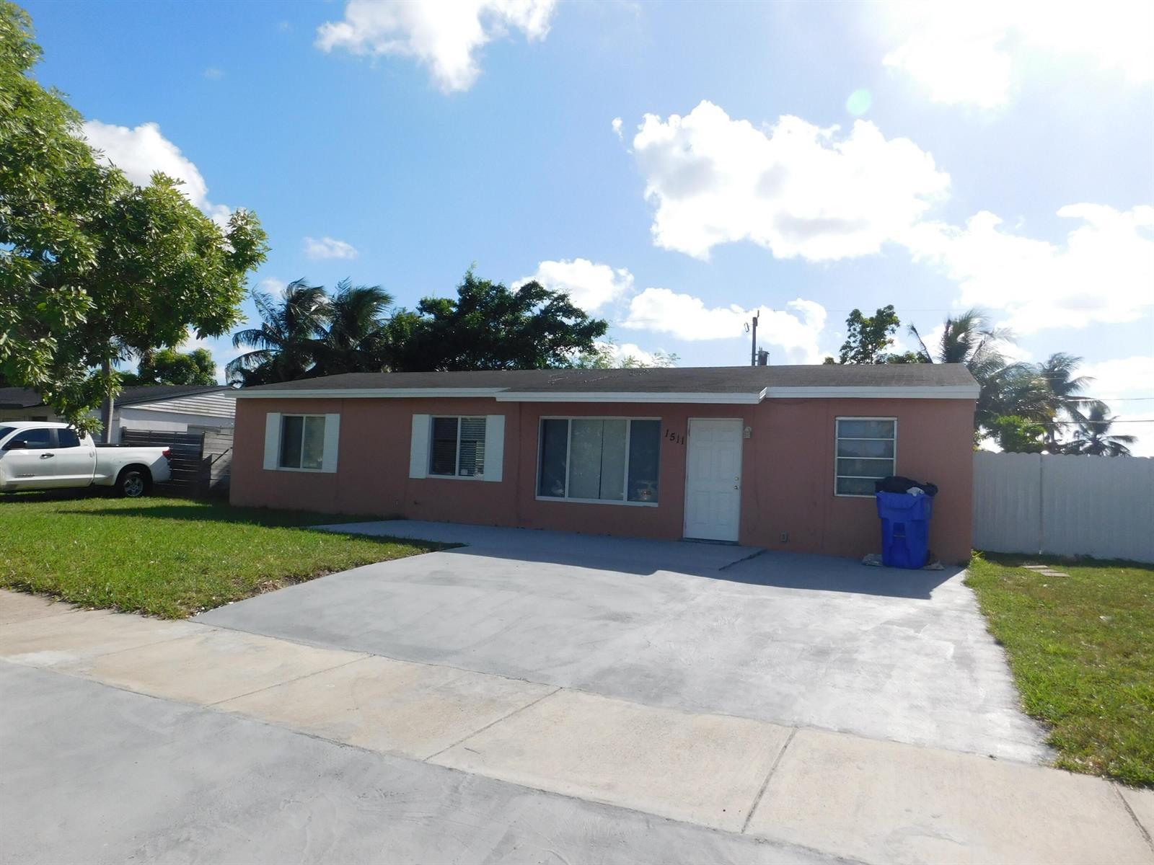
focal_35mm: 23
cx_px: 577
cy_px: 432
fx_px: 767
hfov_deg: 73.9
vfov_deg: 58.9
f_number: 6
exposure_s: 1/640
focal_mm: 4
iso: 125
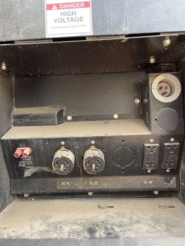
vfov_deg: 67.3
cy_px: 123
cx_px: 92
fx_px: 185
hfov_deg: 53.1
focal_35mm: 26
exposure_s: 1/121
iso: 40
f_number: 1.6
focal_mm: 4.2
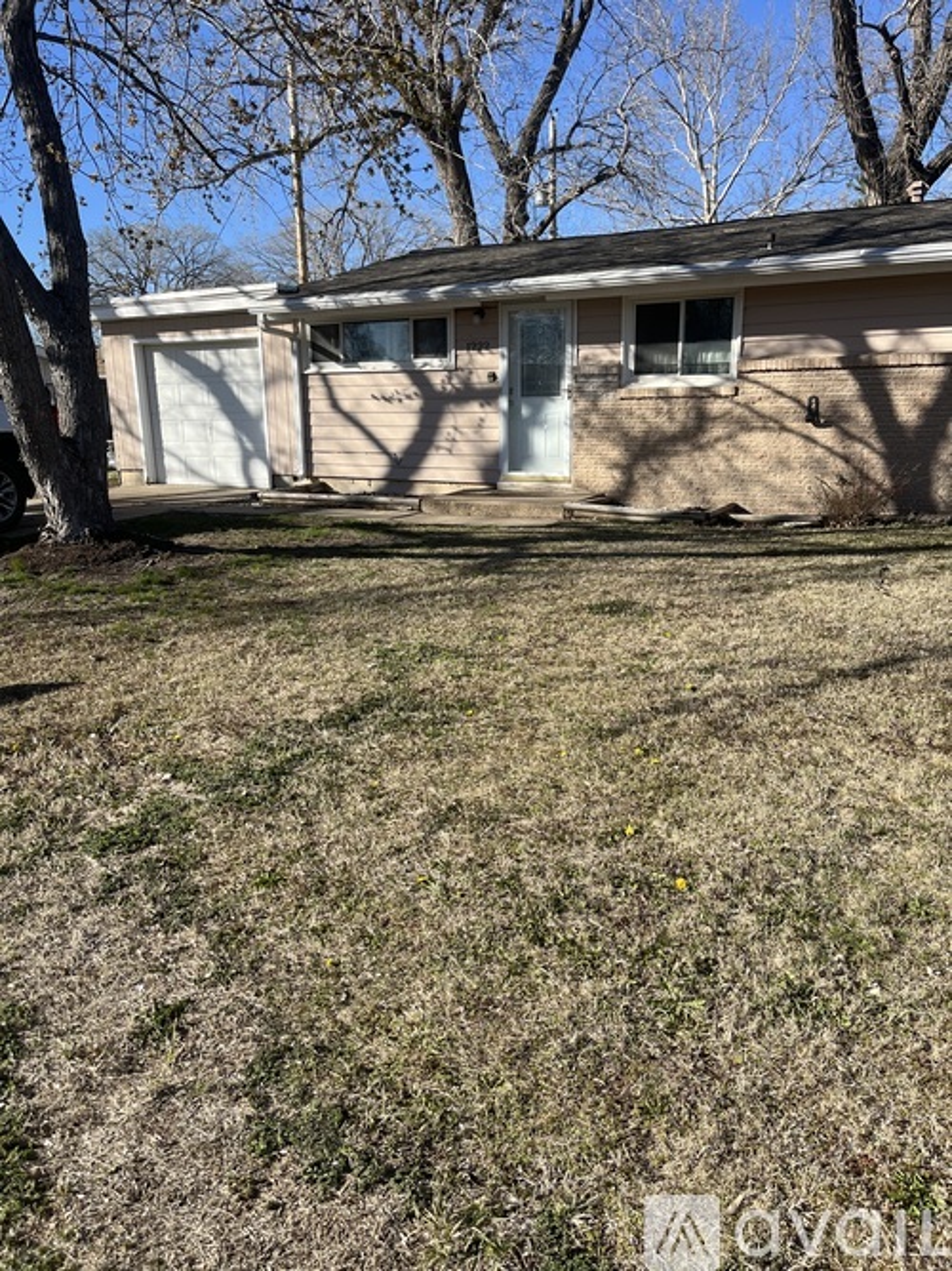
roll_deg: +1.3
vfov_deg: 67.3
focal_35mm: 26
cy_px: 636
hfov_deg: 53.0
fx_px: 954
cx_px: 476
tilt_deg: -13.1
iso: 50
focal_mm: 5.1
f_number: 1.6
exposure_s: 1/2179
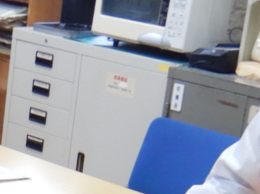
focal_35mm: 169
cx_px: -158
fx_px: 1269
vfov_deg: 8.1
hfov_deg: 11.1
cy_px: 466
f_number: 2.8
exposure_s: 1/30
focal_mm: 5.1
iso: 180
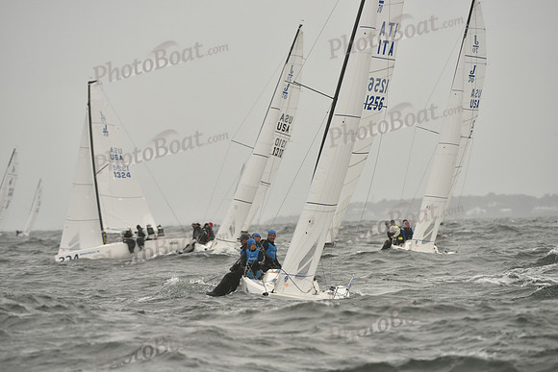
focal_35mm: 400
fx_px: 6201
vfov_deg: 3.4
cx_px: 279
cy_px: 186
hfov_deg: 5.2
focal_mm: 400
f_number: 7.1
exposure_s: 1/1250
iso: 400
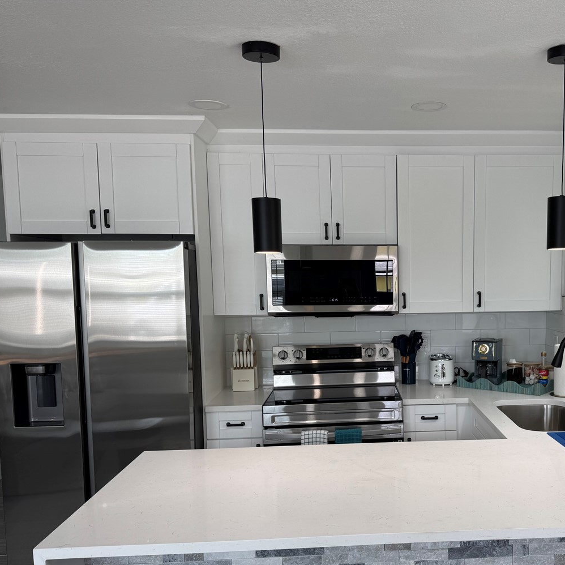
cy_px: 338
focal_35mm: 34
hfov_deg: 47.2
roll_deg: +0.4
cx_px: 401
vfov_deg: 48.2
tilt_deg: -6.5
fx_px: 628
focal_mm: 6.76
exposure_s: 1/164
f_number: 1.78
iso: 64
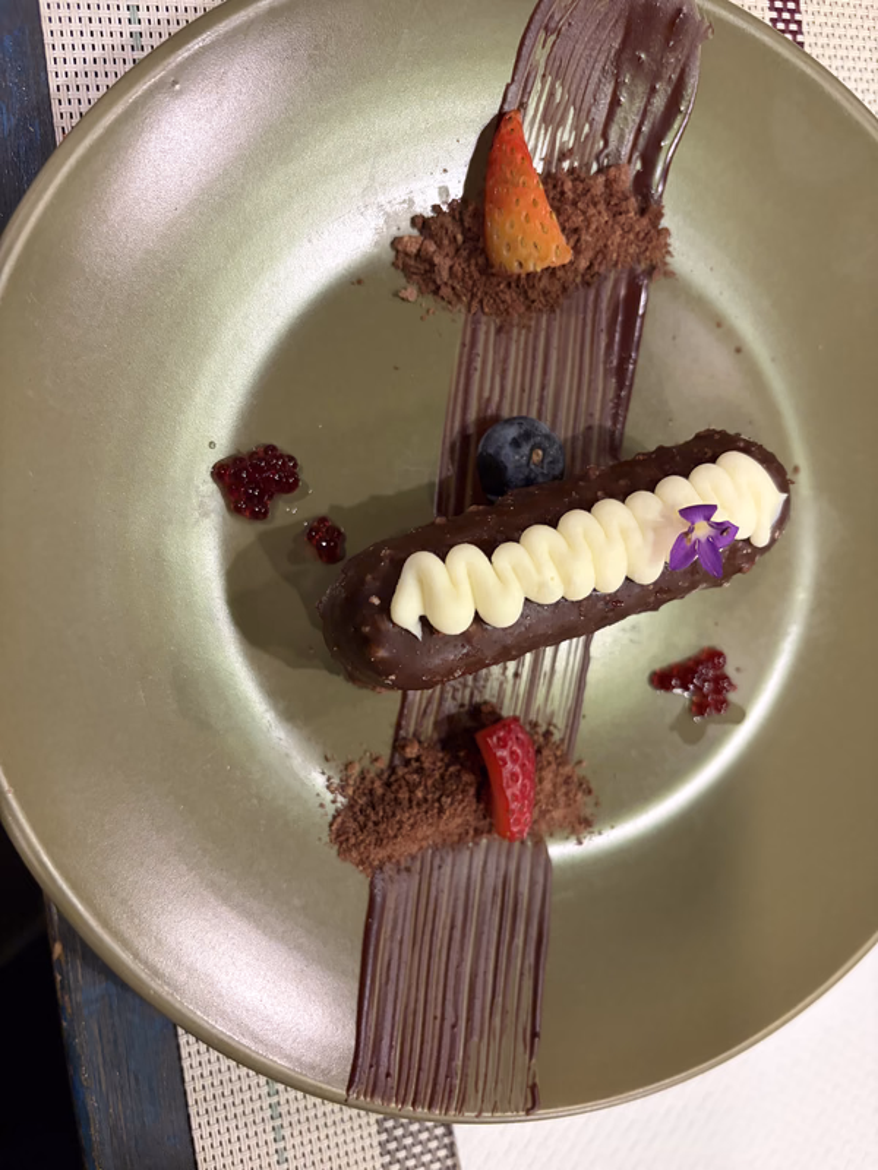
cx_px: 439
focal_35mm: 26
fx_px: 879
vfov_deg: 67.3
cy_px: 585
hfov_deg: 53.1
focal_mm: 5.96
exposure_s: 1/50
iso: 250
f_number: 1.6
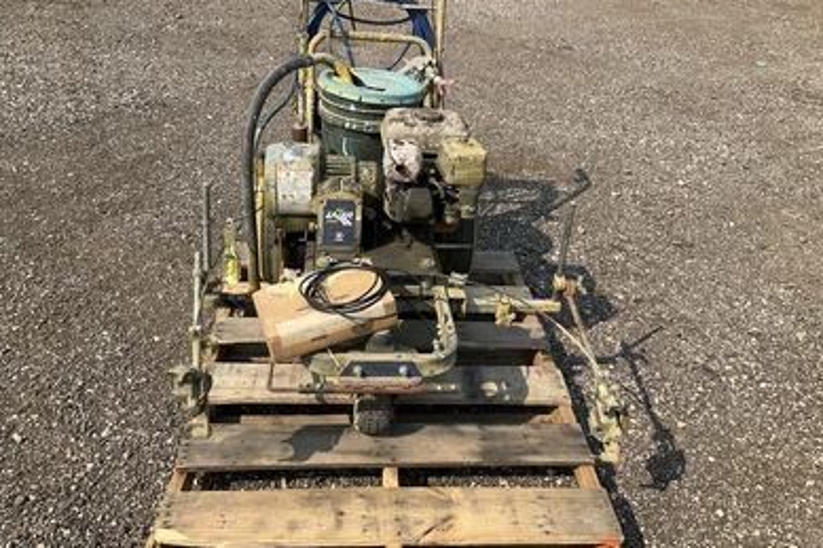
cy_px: 233
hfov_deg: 60.3
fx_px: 708
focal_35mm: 31
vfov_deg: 42.2
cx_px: 410
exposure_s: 1/1279
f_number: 1.8
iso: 25
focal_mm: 3
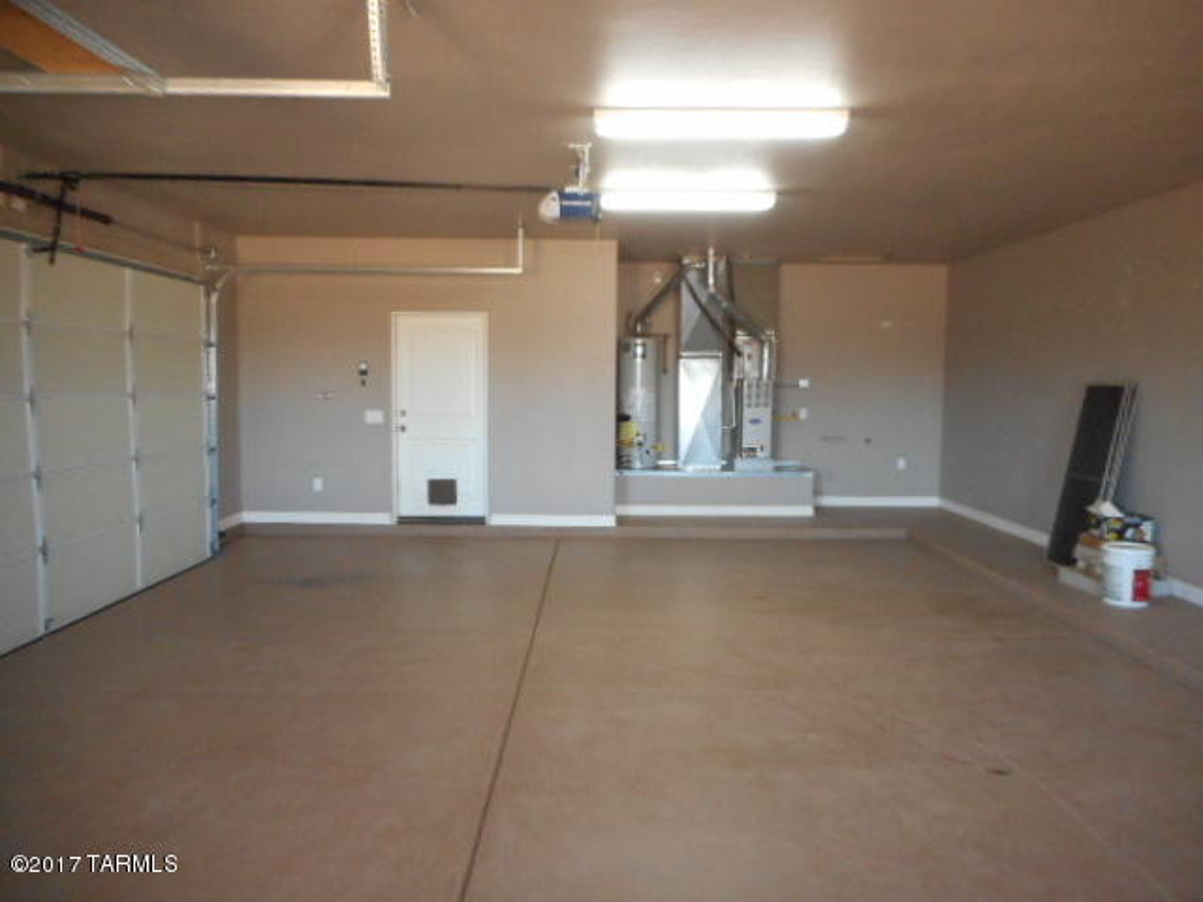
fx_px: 869
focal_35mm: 25
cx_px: 602
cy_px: 451
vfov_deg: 54.9
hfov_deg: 69.4
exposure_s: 1/25
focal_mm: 4.5
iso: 500
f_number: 3.7
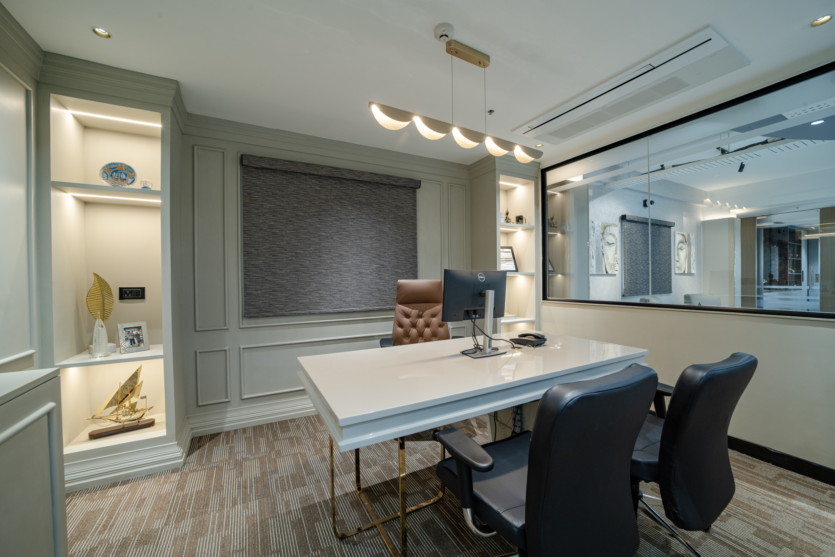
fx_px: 325
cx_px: 418
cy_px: 278
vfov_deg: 81.2
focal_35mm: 14
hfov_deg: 104.3
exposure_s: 1/6
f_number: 9
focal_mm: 14
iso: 125
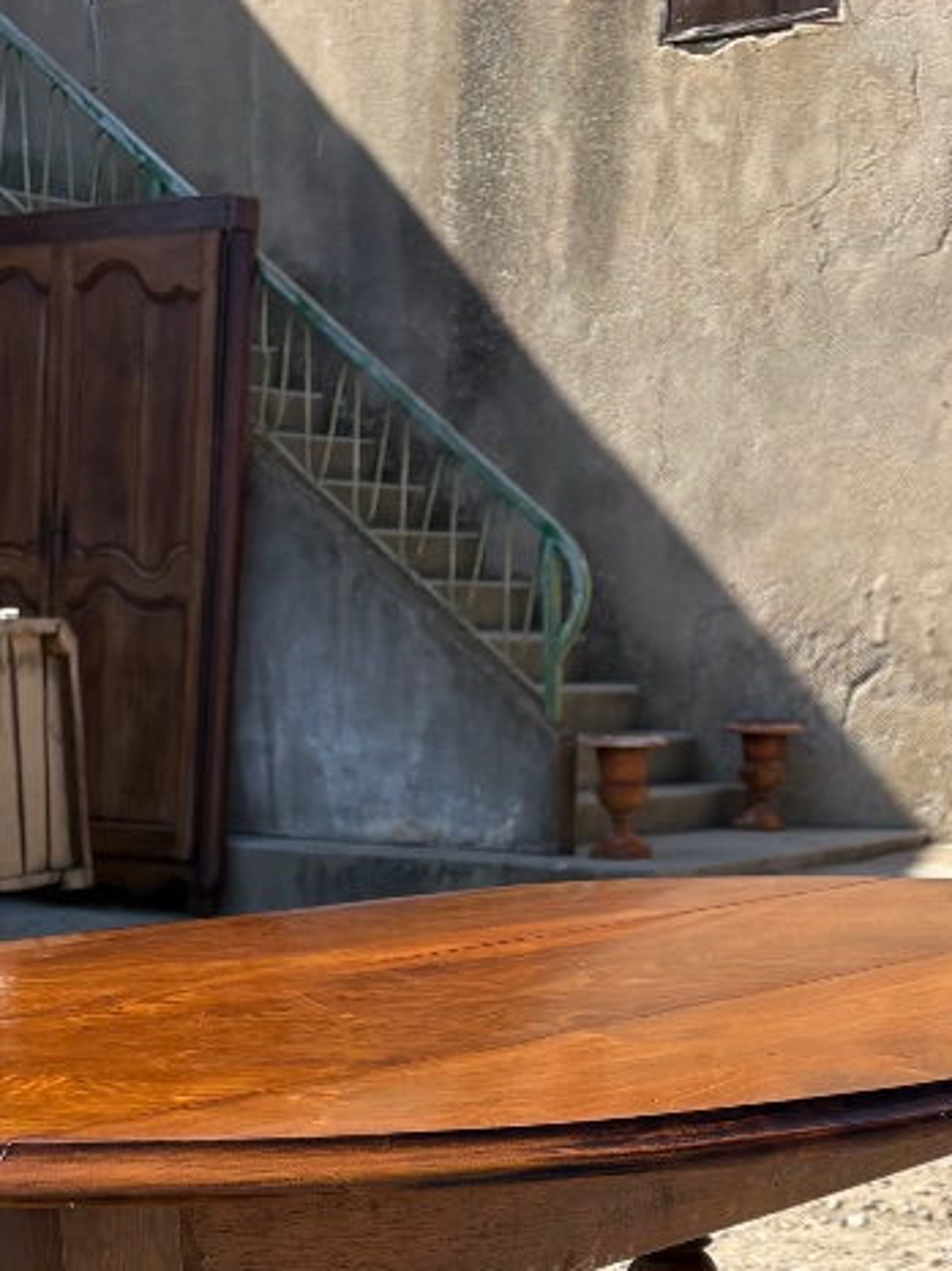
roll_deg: -0.2
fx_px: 2459
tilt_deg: -18.8
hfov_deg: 21.9
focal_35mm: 67
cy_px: 1557
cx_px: 442
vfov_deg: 25.7
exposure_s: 1/2451
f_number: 1.6
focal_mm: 5.96
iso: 50
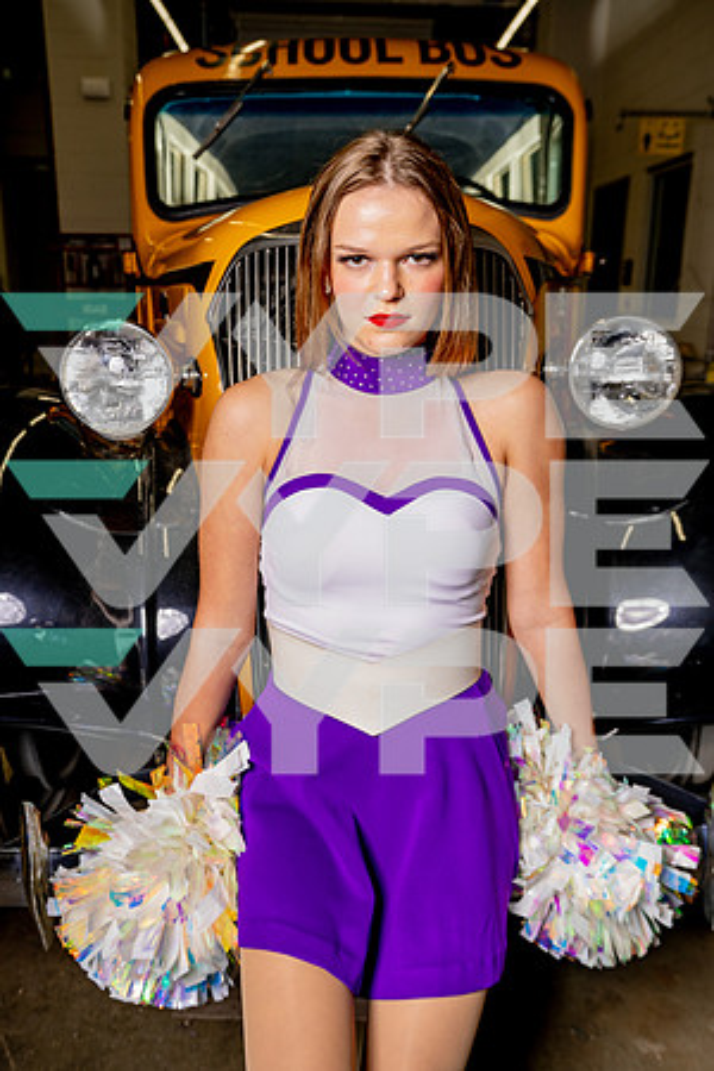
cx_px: 357
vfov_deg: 60.3
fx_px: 922
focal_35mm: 31
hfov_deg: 42.3
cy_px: 536
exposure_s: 1/125
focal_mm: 31
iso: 125
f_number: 5.6
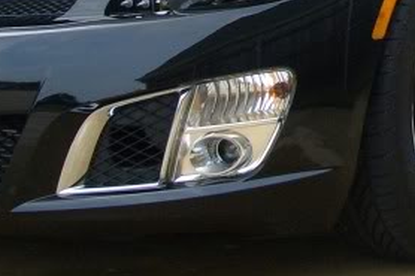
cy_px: -173
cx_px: 443
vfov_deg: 9.8
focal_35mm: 134
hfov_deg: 15.0
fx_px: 1544
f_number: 4.3
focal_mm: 5.8
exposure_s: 1/200
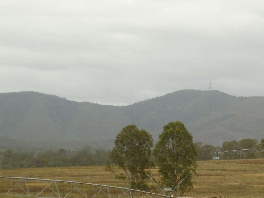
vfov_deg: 11.6
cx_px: 214
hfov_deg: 15.4
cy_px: 158
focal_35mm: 127
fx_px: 968
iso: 80
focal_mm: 13.2
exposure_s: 1/500
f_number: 4.6
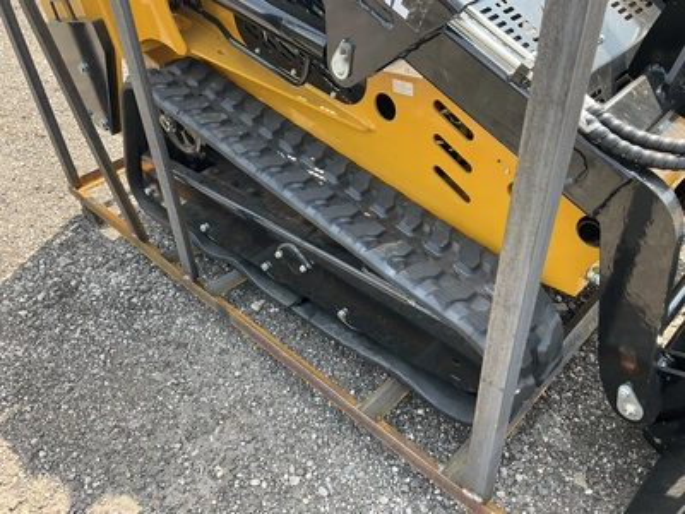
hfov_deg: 61.7
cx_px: 342
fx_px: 574
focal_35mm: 29
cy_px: 257
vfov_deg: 48.2
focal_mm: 3
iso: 20
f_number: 1.8
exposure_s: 1/170
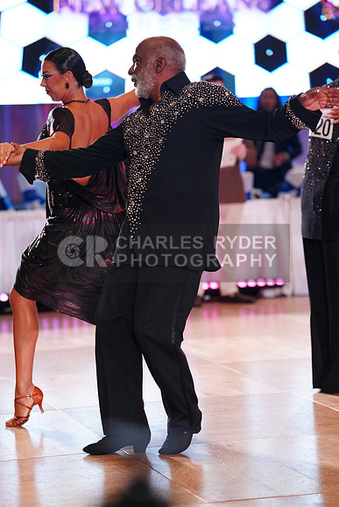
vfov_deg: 16.0
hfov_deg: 10.7
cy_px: 254
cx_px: 170
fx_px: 1807
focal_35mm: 128
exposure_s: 1/500
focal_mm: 128
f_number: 2.8
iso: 2000
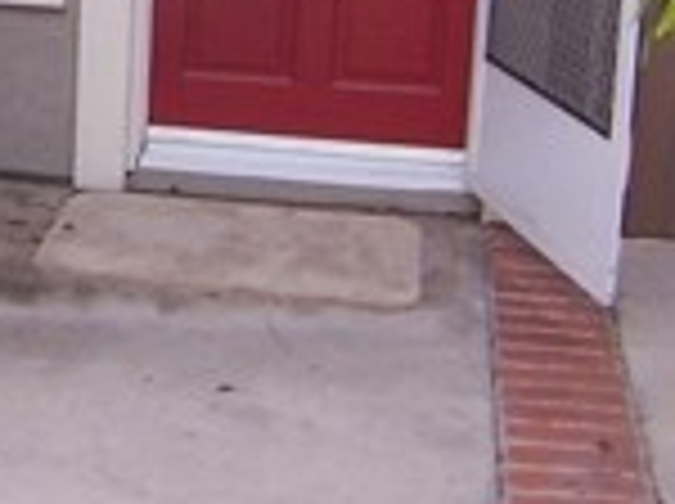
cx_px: -99
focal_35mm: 141
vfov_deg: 10.3
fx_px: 2745
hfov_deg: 13.7
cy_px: -140
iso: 80
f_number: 3.4
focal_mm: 5.5
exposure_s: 1/60
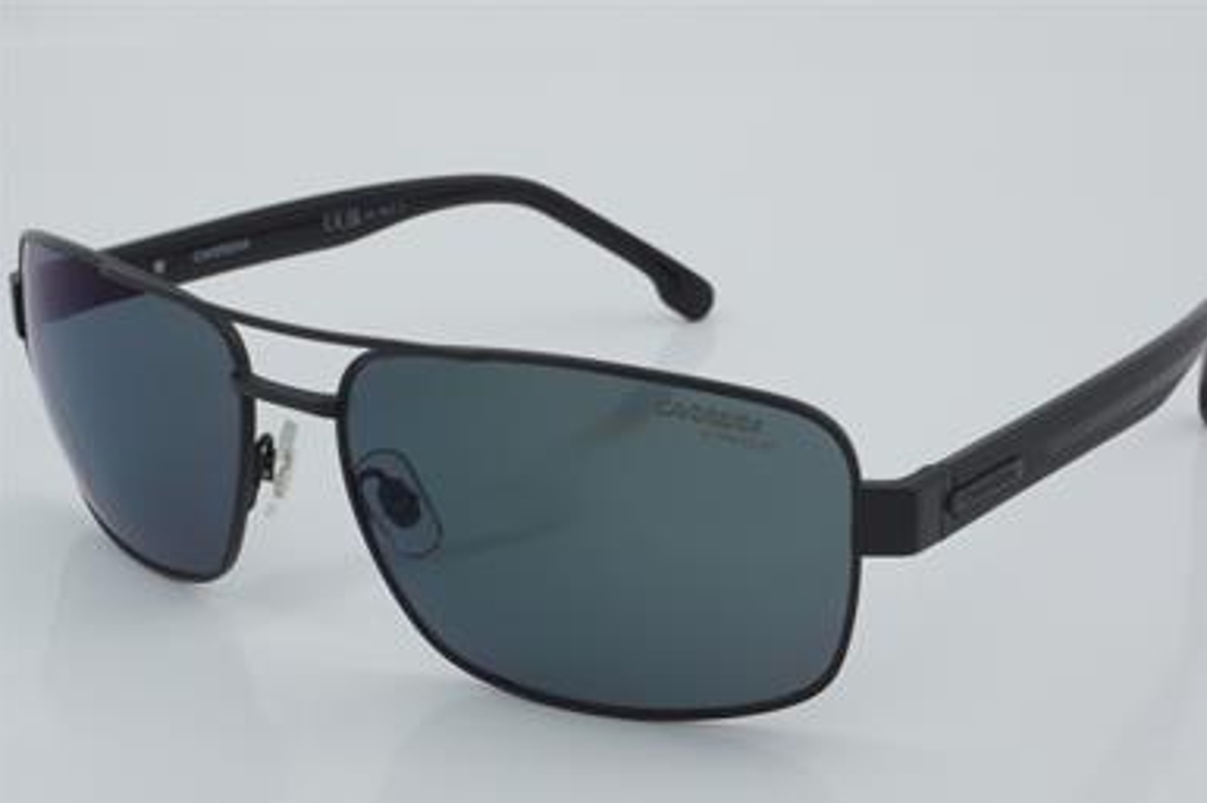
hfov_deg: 26.0
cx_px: 621
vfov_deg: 17.5
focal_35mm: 78
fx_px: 2613
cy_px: 414
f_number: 32
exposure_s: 1/4
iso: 100
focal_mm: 50
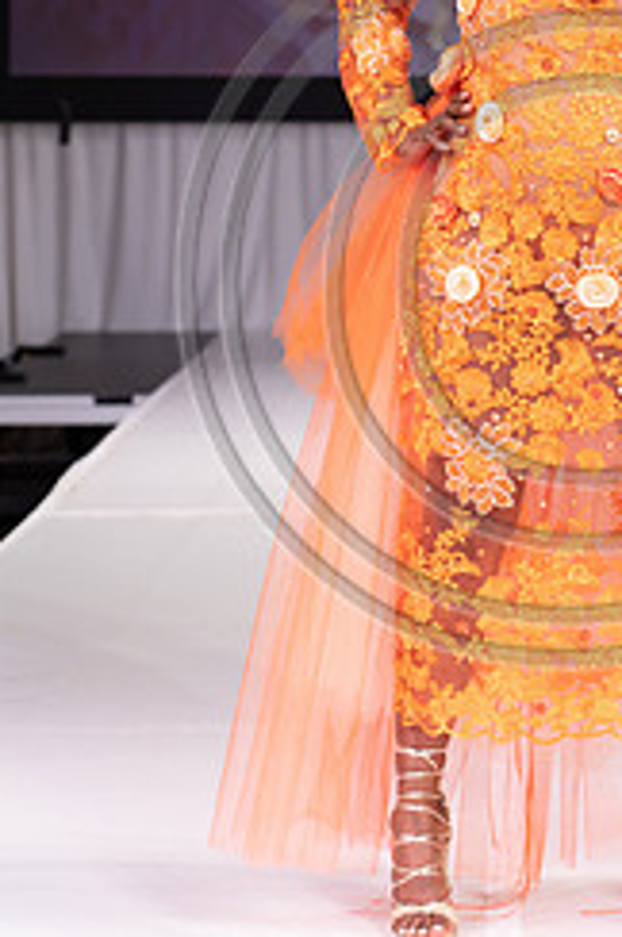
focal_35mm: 170
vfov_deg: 12.1
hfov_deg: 8.0
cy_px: 280
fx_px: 4418
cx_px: 566
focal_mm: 92
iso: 2000
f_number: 5.6
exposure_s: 1/400
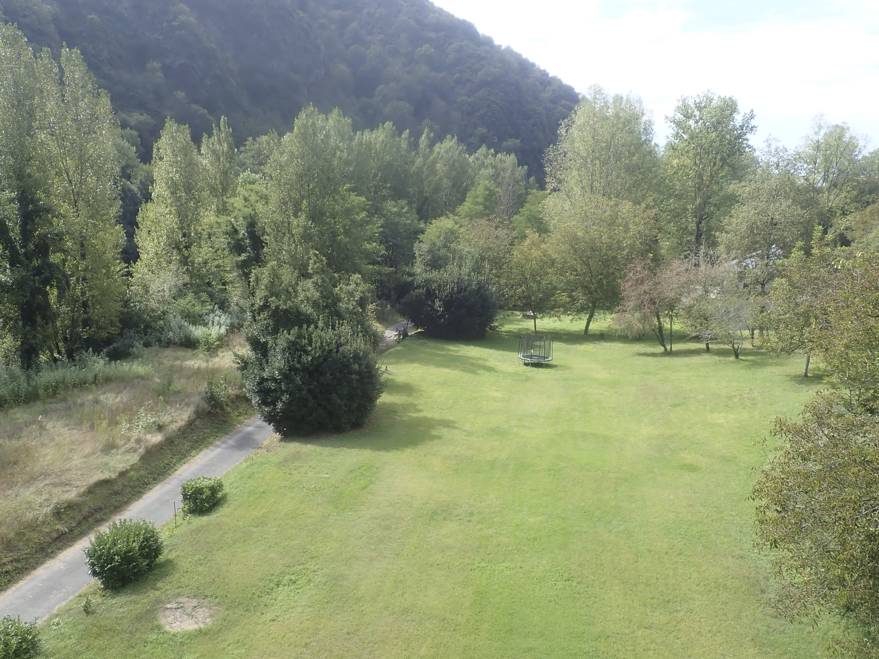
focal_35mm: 30
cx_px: 440
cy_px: 330
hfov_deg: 60.0
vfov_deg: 46.8
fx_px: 762
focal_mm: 5.5
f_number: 3.2
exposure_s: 1/400
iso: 100
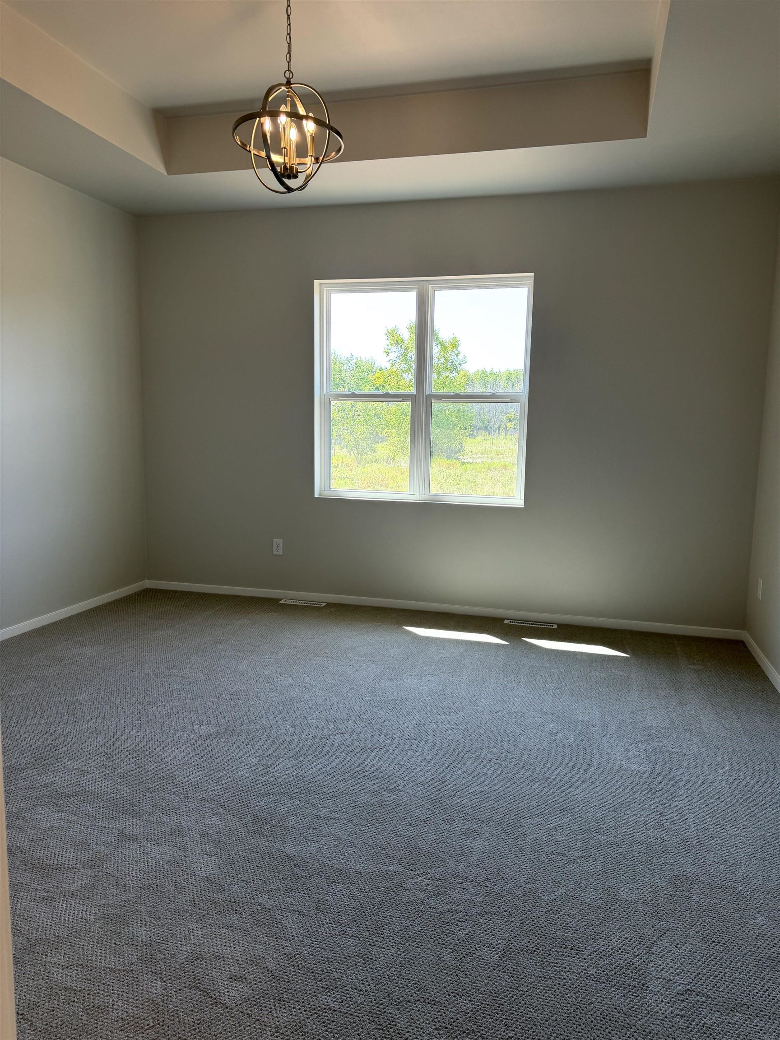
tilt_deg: -6.8
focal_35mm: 24
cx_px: 390
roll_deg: -1.8
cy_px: 520
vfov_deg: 71.6
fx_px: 721
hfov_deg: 56.8
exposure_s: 1/218
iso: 80
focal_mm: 6.76
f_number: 1.78
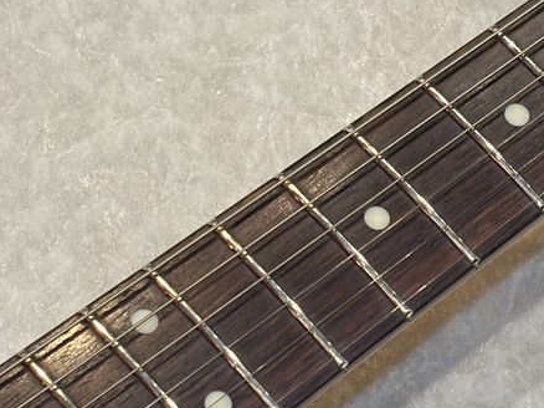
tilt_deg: -60.2
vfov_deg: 9.7
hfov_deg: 13.0
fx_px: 2387
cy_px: 272
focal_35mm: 152
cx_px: 337
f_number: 1.6
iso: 80
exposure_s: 1/60
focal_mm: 5.96
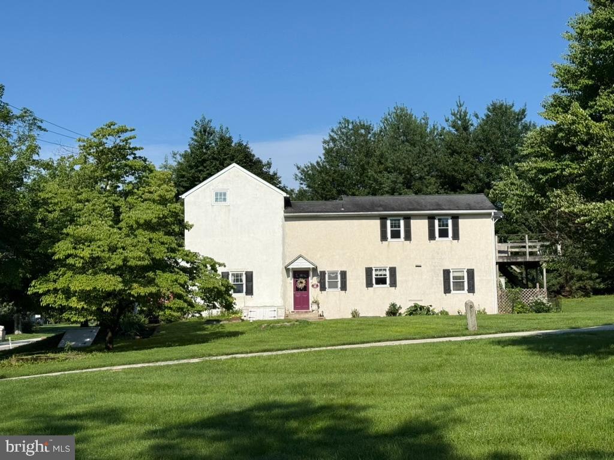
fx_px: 851
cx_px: 307
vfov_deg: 30.3
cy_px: 230
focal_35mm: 48
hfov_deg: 39.7
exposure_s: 1/7874
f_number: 1.78
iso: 64
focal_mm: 6.76
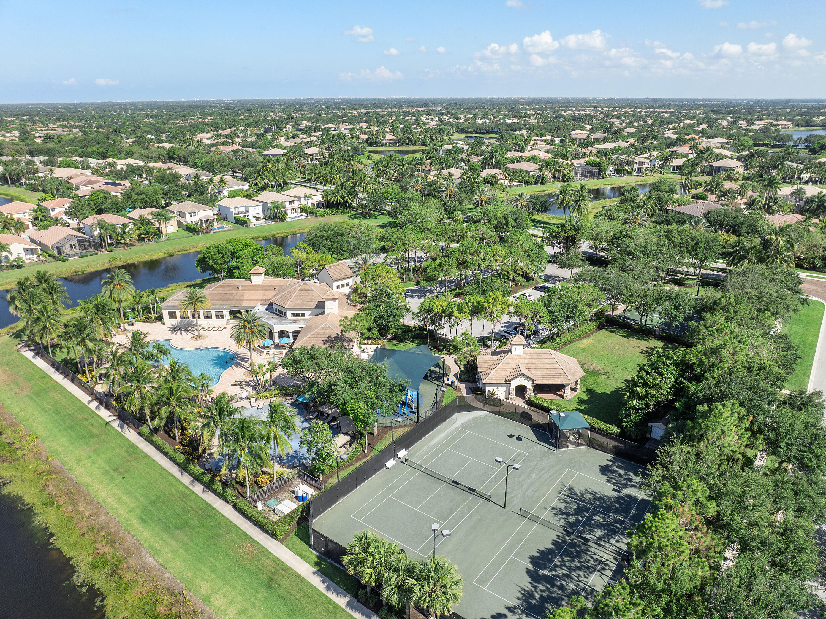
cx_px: 413
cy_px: 310
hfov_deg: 71.6
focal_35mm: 24
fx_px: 572
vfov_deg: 56.8
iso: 100
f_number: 2.8
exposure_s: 1/1600
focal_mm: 12.29
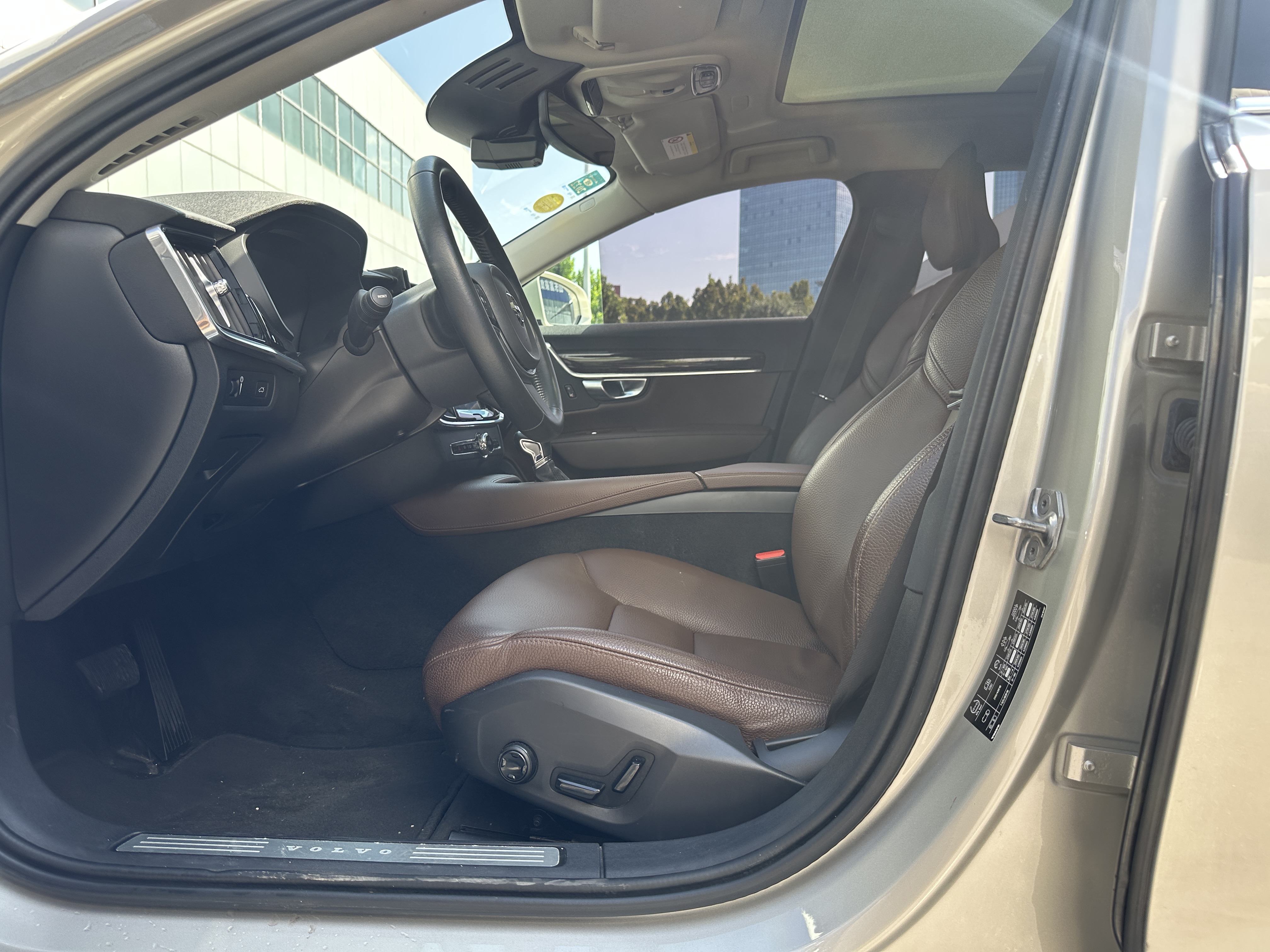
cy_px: 476
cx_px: 635
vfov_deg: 56.8
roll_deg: -0.8
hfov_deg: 71.6
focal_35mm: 24
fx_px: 881
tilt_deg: -5.3
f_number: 1.78
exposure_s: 1/414
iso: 80
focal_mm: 6.86
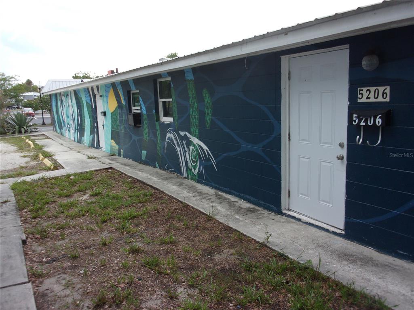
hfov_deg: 63.4
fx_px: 335
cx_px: 207
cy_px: 155
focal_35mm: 28
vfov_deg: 49.7
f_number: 3.9
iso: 80
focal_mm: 5.1
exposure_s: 1/200
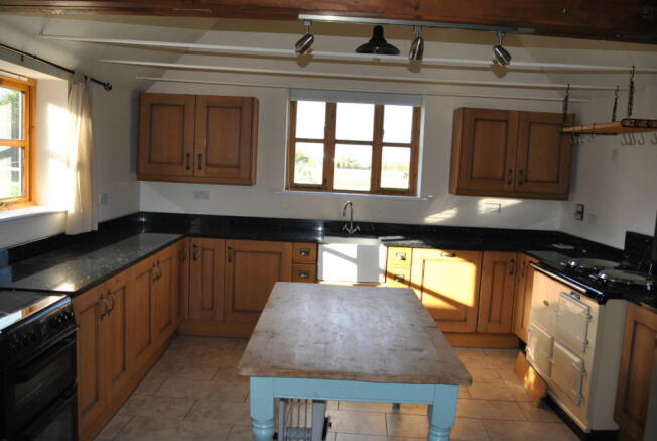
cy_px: 220
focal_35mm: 30
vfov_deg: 43.8
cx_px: 328
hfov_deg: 61.8
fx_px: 548
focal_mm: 20
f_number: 3.5
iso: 180
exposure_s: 1/125
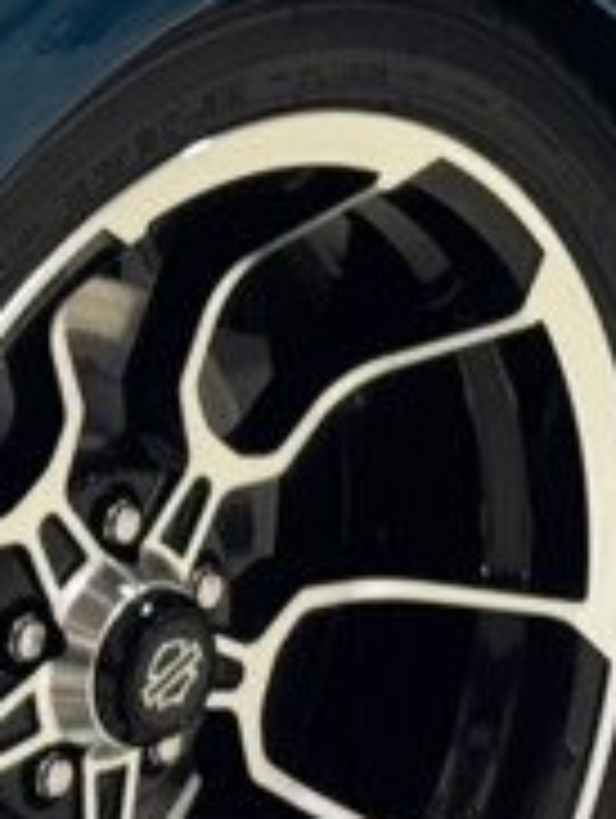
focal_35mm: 281
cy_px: -238
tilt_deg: -12.7
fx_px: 6652
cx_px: -209
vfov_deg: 7.0
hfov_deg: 5.3
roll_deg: -0.5
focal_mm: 6.76
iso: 200
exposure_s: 1/40
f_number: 1.78
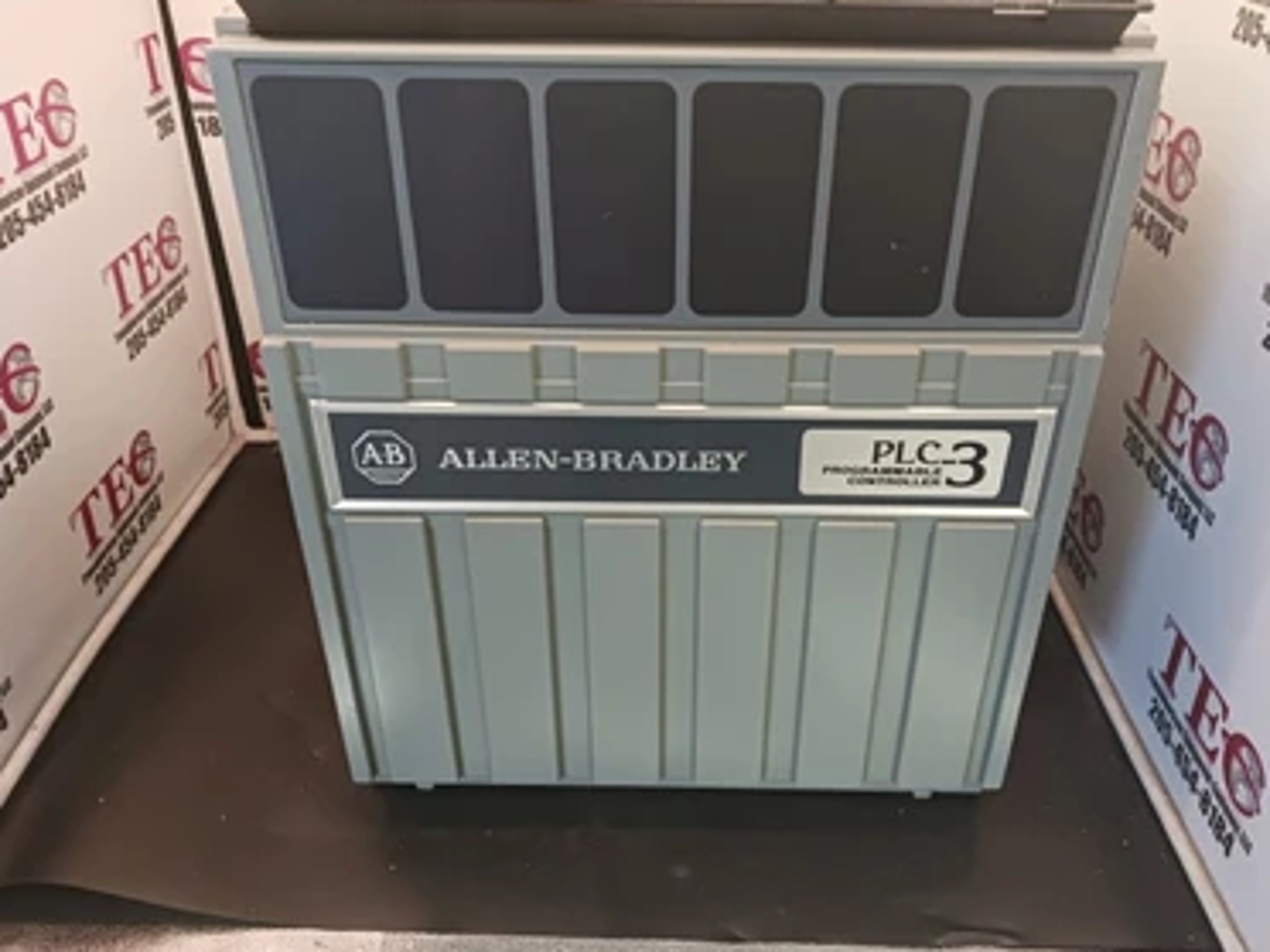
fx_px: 1064
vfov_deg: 48.2
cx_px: 669
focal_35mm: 29
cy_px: 461
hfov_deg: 61.6
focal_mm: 4
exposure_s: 1/20
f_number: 1.8
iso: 400
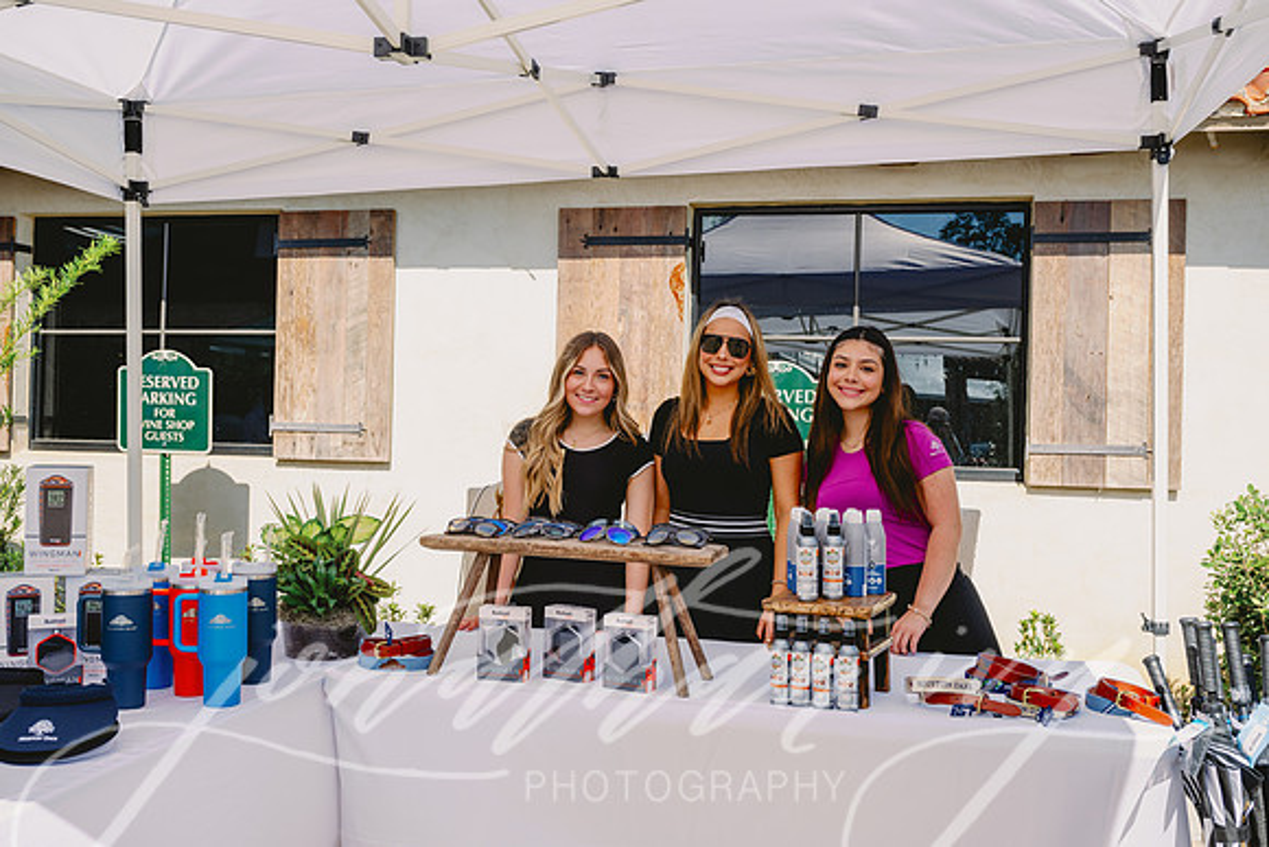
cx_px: 634
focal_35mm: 36
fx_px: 1269
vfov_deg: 36.9
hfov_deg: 53.1
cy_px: 424
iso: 125
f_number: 5.6
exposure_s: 1/500
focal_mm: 36
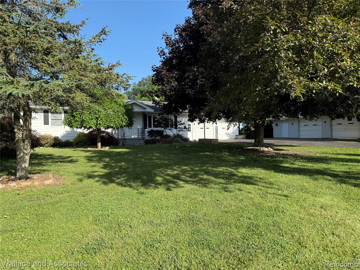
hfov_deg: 71.6
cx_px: 180
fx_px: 250
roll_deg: +1.4
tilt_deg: +0.6
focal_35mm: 24
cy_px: 135
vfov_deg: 56.8
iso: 100
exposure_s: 1/2611
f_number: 1.78
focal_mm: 6.76
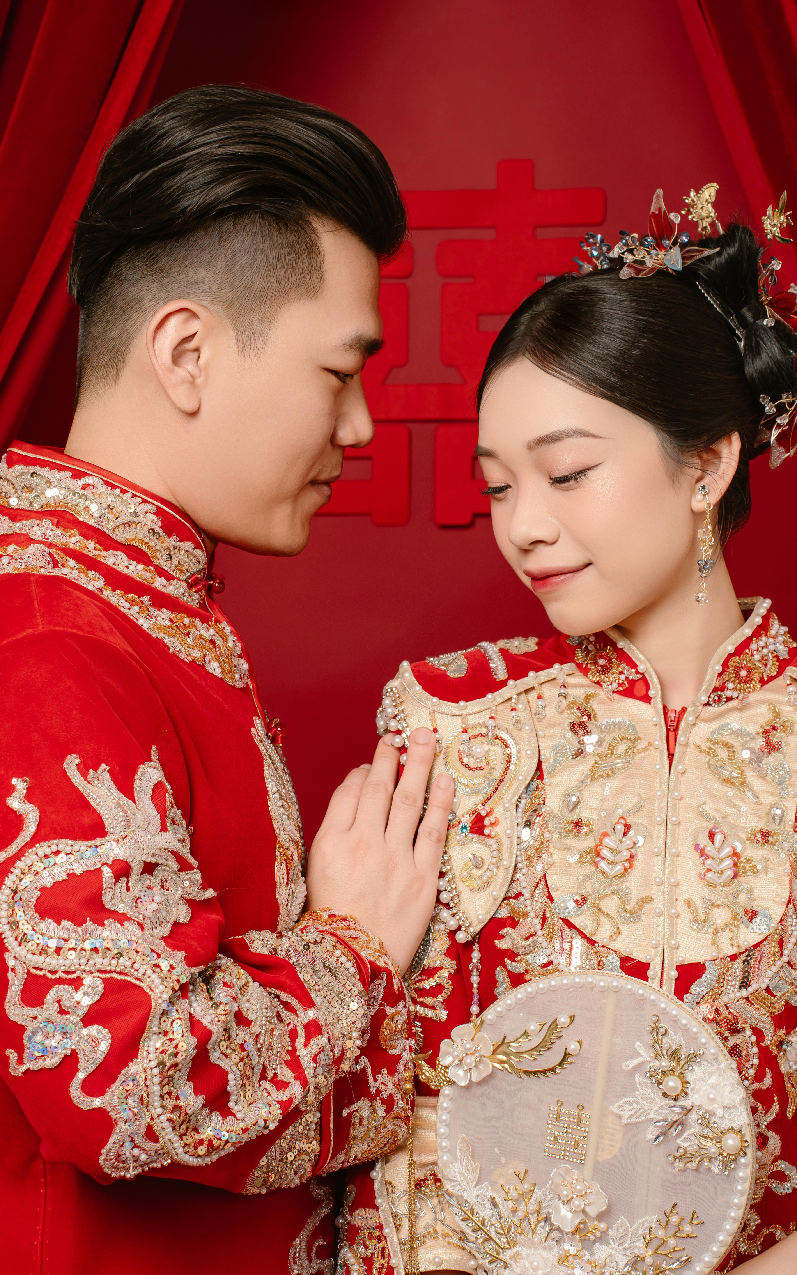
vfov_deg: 26.8
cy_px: 638
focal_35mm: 77
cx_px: 389
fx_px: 2676
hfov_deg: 16.9
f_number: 10
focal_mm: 75
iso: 125
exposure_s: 1/100
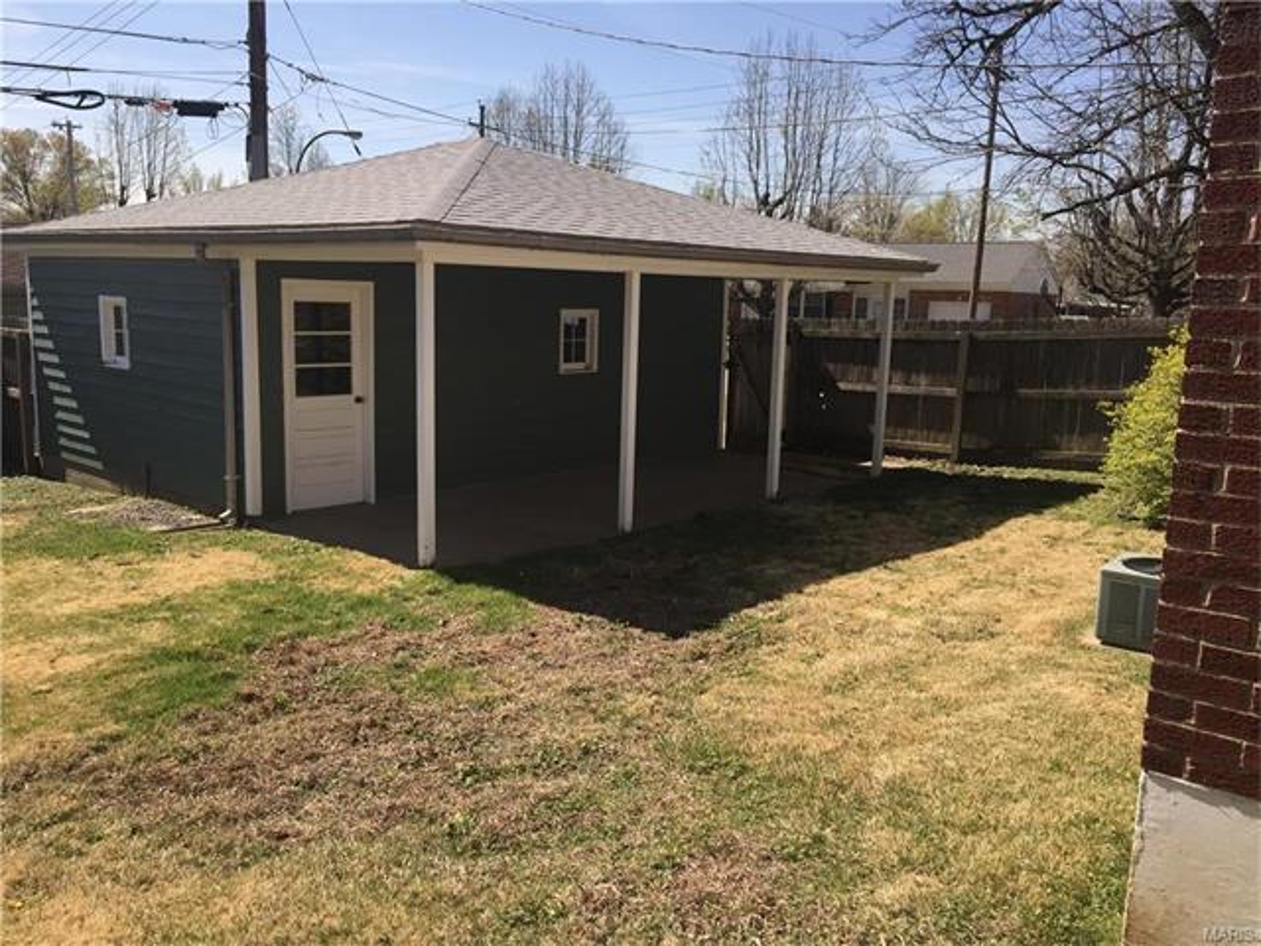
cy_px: 473
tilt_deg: -8.5
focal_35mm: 29
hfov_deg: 61.7
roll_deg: -1.0
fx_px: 1056
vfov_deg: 48.2
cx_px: 630
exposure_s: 1/1799
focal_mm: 4.15
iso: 40
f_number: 2.2
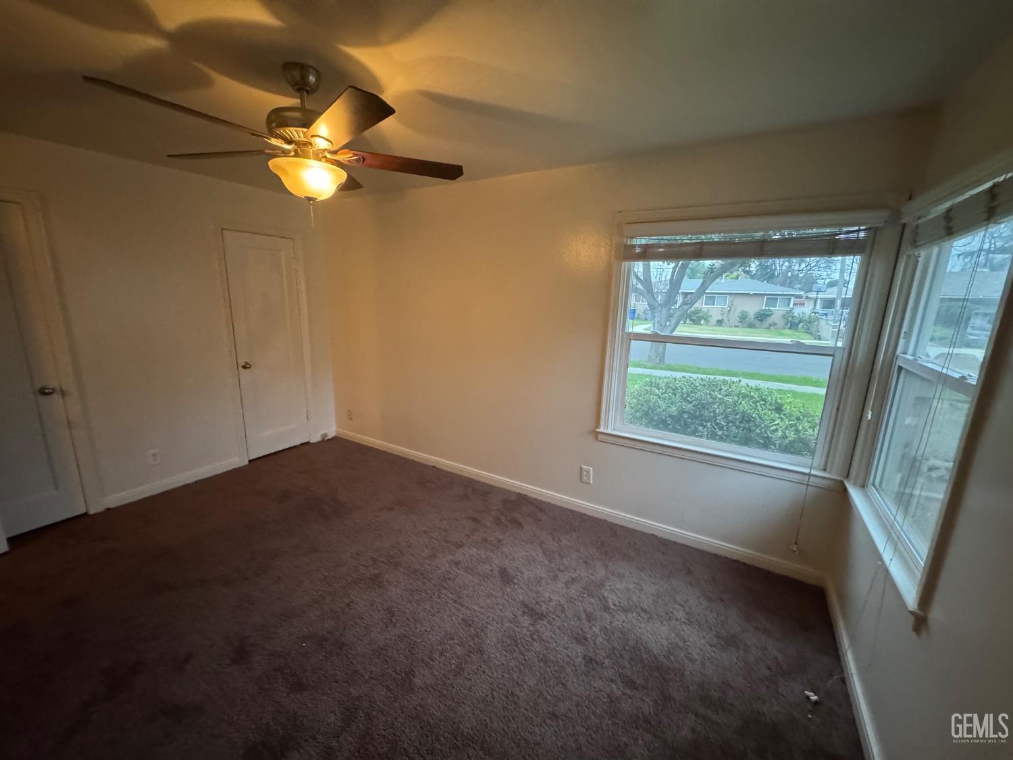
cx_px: 506
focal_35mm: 14
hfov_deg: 102.1
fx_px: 410
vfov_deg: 85.7
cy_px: 380
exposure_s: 1/60
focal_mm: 2.22
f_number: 2.2
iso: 1250
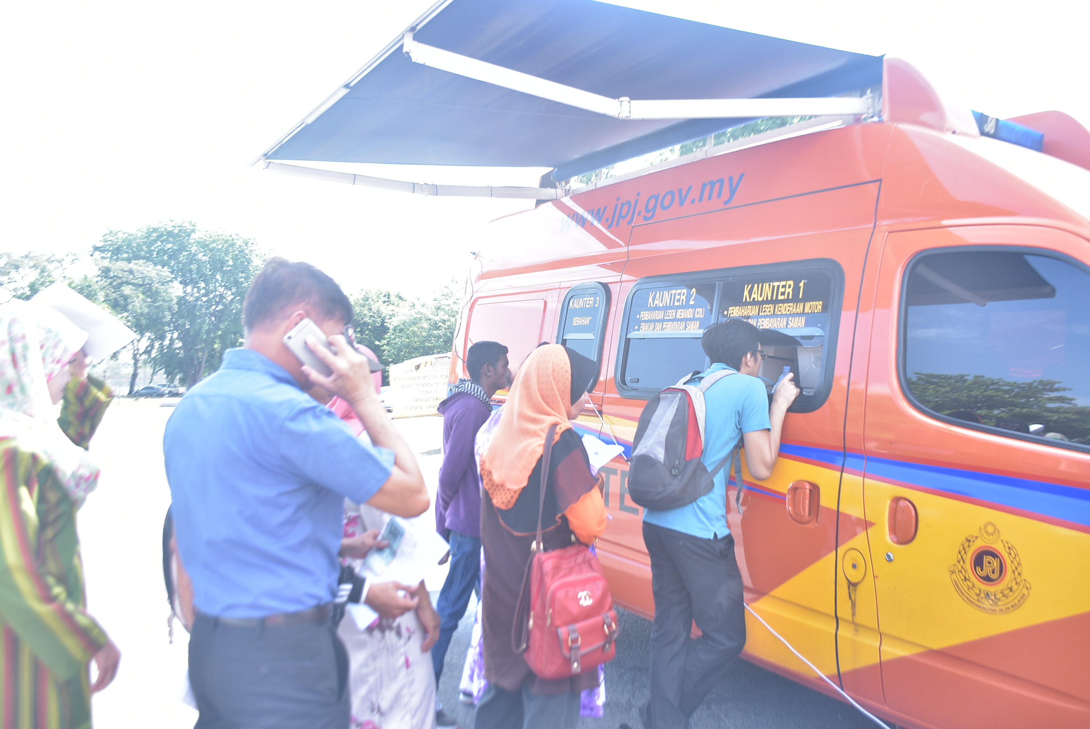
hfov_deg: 67.3
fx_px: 818
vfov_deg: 48.0
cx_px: 545
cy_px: 364
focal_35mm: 27
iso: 160
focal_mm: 18
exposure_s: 1/160
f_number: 3.5
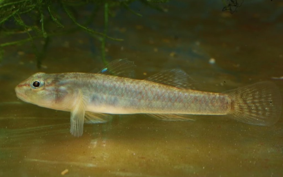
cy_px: 93
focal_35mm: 92
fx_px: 710
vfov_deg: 14.2
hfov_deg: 22.6
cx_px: 141
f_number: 25
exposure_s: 1/160
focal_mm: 60
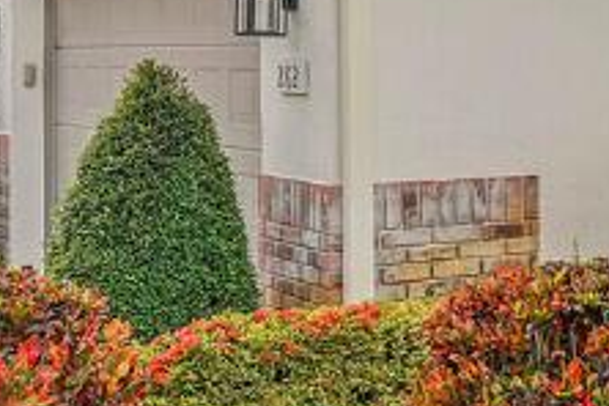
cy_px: 91
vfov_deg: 16.4
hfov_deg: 19.5
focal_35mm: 83
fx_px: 1404
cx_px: 1037
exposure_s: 1/160
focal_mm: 16
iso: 320
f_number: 11
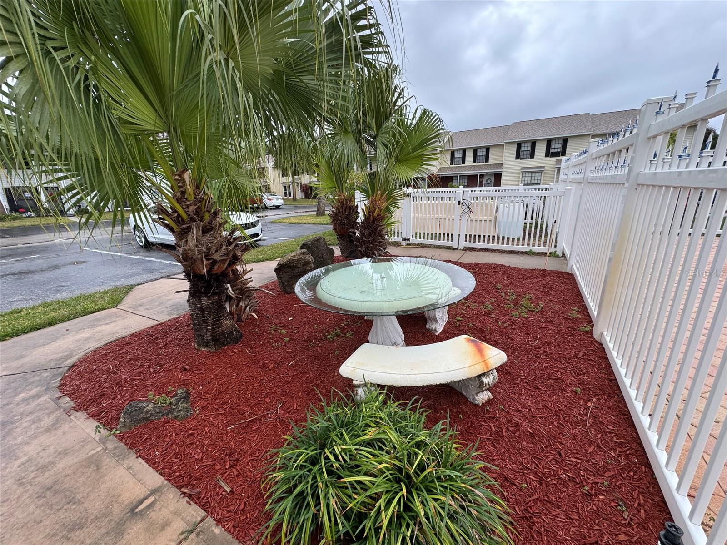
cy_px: 272
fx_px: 294
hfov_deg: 102.1
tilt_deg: -15.3
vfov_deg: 85.7
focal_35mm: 14
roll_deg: +2.2
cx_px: 364
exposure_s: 1/196
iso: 40
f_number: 2.2
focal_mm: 2.22
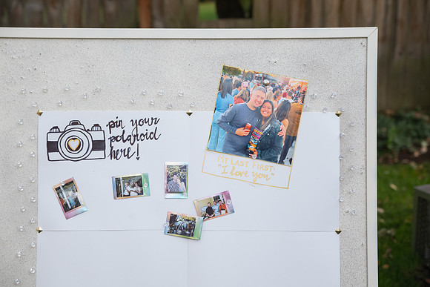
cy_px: 142
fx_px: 879
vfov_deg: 18.5
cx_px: 220
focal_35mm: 74
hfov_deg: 27.5
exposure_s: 1/320
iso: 3200
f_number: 4
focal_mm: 70
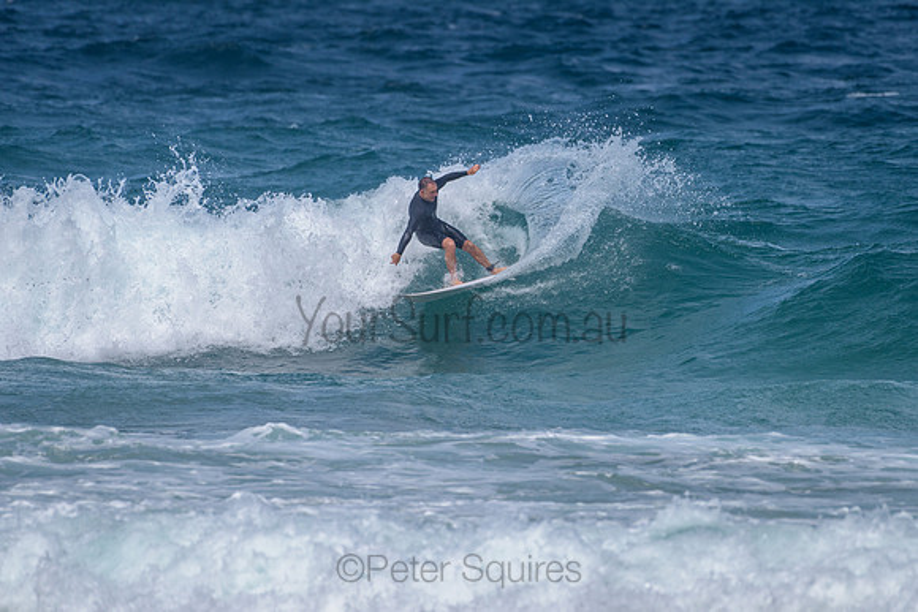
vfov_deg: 2.2
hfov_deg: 3.4
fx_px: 15643
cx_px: 535
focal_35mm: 613
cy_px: 262
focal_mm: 500
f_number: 5.6
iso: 110
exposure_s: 1/2000
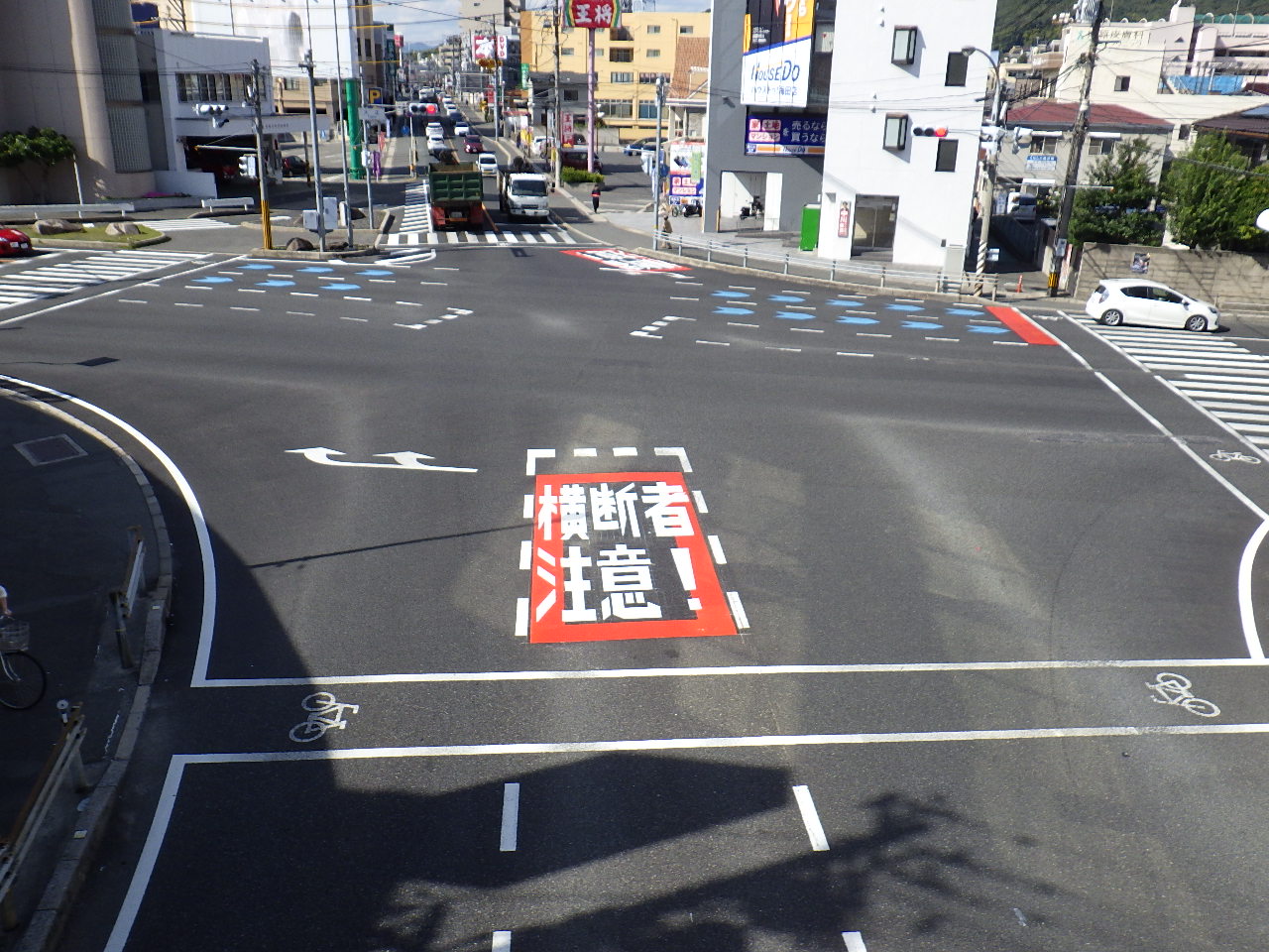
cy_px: 476
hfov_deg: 63.4
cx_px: 634
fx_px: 1026
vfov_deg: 49.7
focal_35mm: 28
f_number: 4.2
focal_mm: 5
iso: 125
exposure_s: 1/800
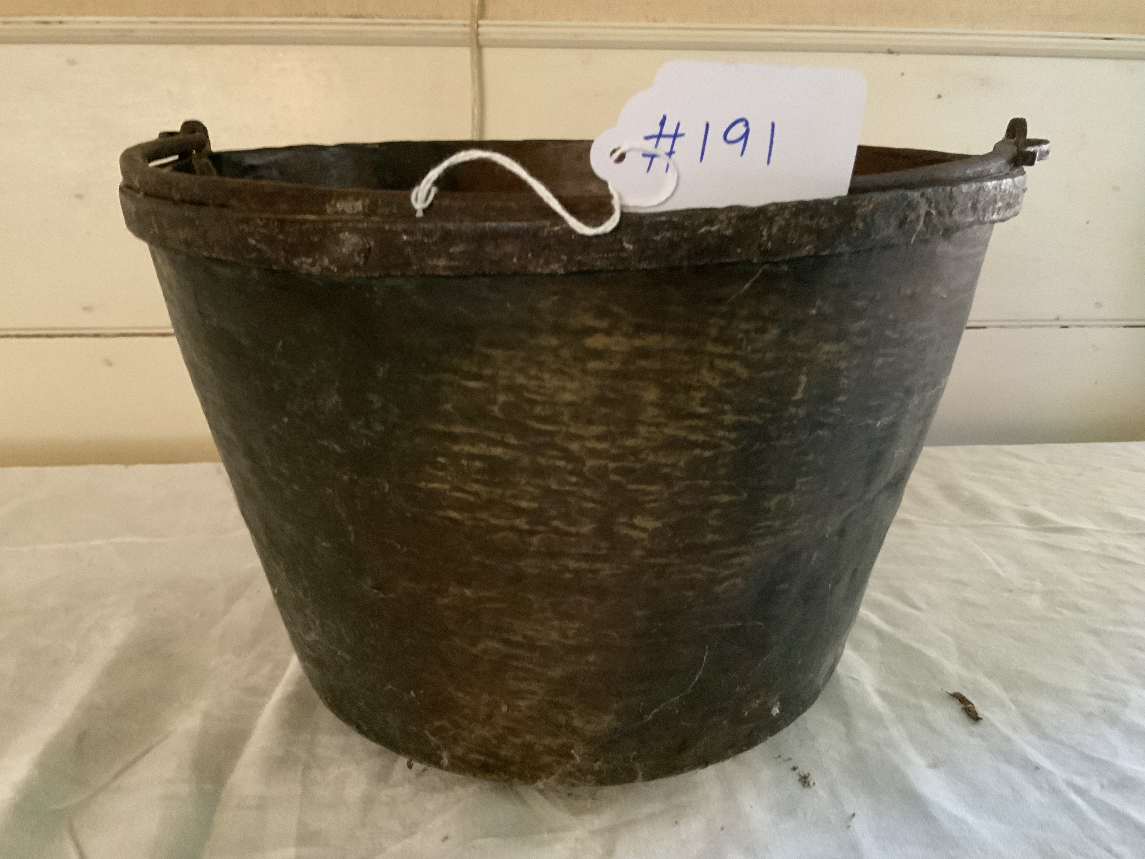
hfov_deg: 61.7
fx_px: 959
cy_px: 430
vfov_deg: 48.2
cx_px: 572
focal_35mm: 29
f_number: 1.8
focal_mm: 3
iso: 500
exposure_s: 1/30
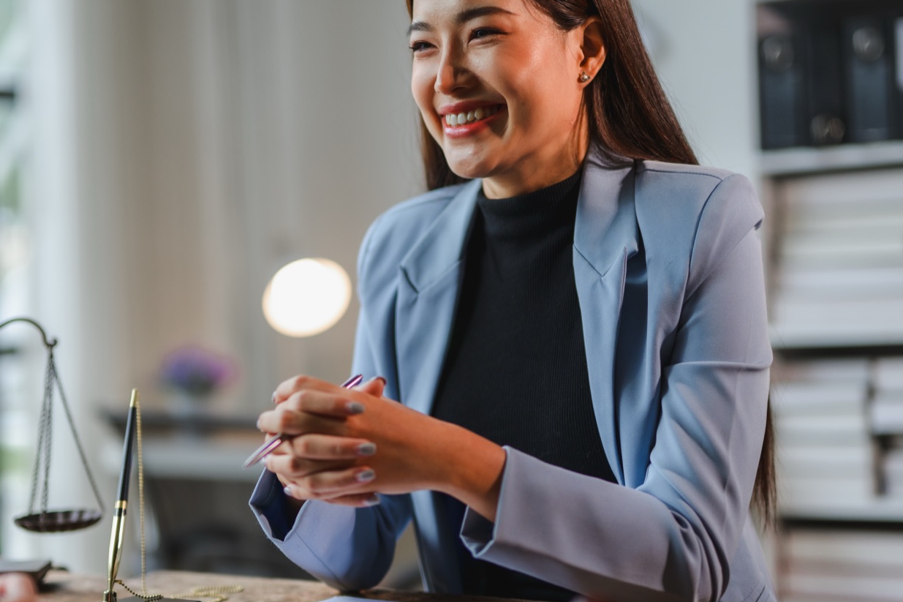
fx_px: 2031
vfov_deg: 16.8
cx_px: 371
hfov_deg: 25.0
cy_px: 319
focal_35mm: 81
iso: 250
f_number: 1.2
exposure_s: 1/800
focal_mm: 50
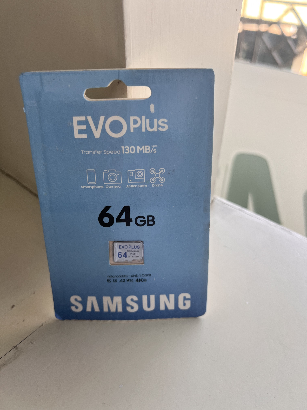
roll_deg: +0.5
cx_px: 154
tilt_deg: -37.2
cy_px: 205
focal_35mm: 26
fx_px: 307
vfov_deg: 67.3
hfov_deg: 53.1
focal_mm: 5.7
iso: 40
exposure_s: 1/188
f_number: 1.5
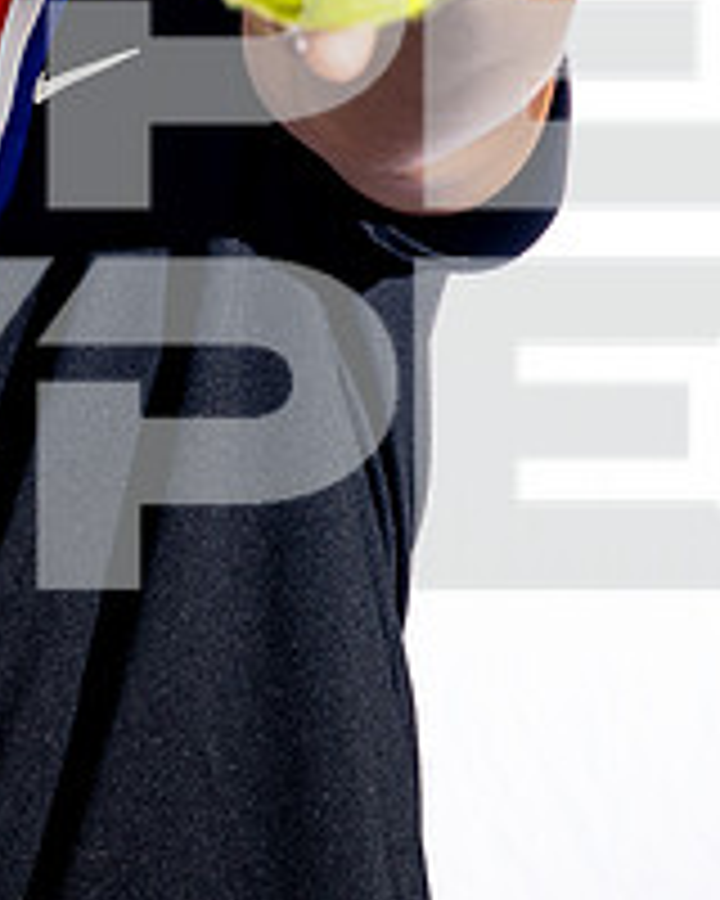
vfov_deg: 14.6
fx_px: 3463
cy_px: 45
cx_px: -115
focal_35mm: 130
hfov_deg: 11.7
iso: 250
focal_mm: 41
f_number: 8
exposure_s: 1/250
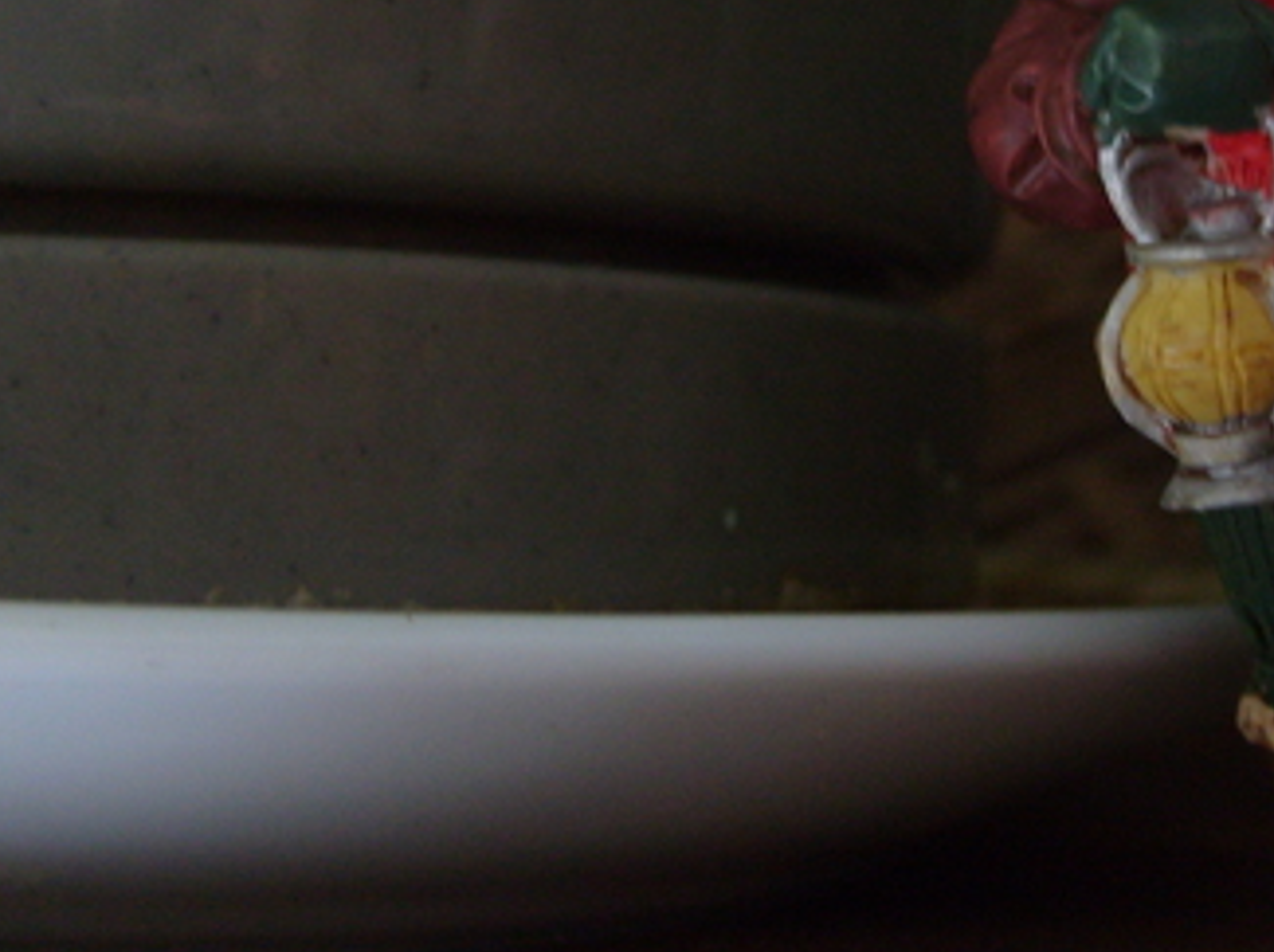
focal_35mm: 69
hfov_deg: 28.0
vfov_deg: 21.1
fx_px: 2537
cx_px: 855
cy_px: 235
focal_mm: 7.8
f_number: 2.8
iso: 200
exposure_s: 1/15
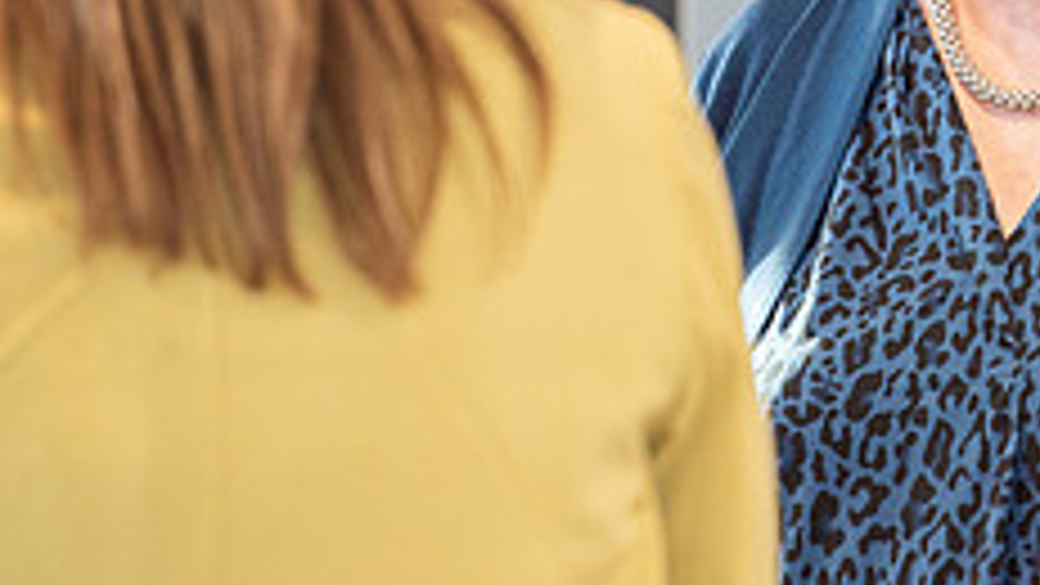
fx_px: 14535
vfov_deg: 2.3
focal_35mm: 527
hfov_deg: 4.1
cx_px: 1112
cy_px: -110
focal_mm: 200
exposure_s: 1/200
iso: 640
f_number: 4.5
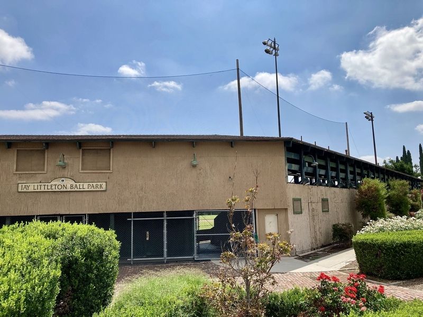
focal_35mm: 28
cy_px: 158
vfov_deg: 49.7
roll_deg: +1.3
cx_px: 212
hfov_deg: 63.4
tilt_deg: +9.4
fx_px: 342
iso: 25
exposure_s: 1/3745
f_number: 1.8
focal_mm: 3.99
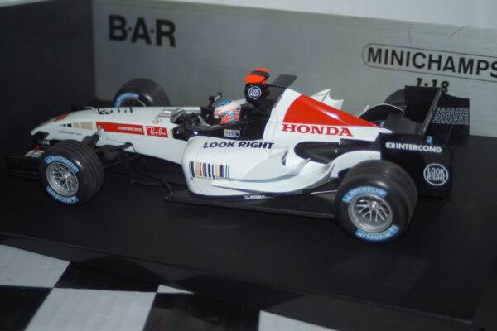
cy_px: 166
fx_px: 725
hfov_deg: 37.9
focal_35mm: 52
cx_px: 248
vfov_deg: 25.8
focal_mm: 35
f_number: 4
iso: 100
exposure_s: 1/60
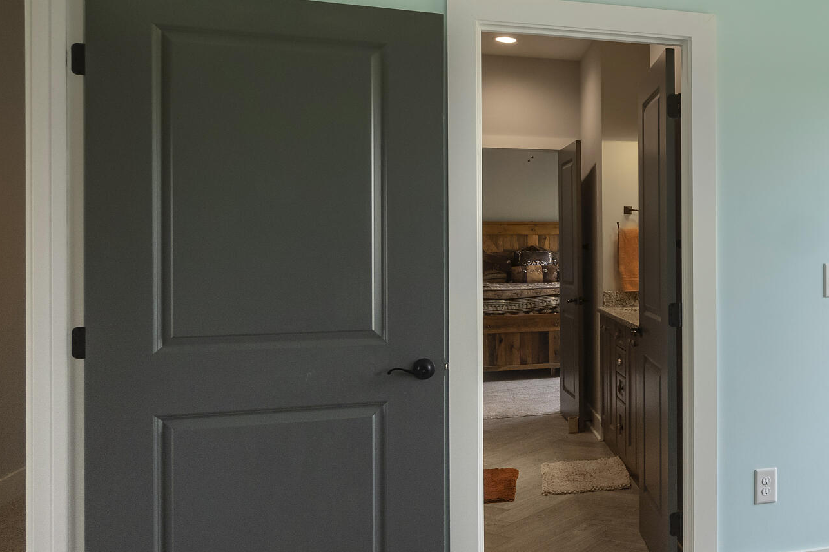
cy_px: 247
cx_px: 773
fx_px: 806
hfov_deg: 47.8
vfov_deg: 37.8
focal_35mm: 35
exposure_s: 1/40
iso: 400
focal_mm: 10
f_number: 8
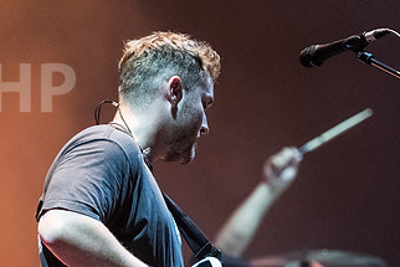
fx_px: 4035
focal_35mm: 363
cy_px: 191
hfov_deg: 5.7
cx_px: 177
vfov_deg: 3.8
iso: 4000
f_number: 2.8
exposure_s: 1/800
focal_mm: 170
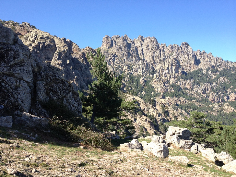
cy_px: 88
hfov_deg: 52.6
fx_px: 239
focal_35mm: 35
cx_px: 118
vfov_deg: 40.7
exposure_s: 1/681
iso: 64
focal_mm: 4.28
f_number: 2.4
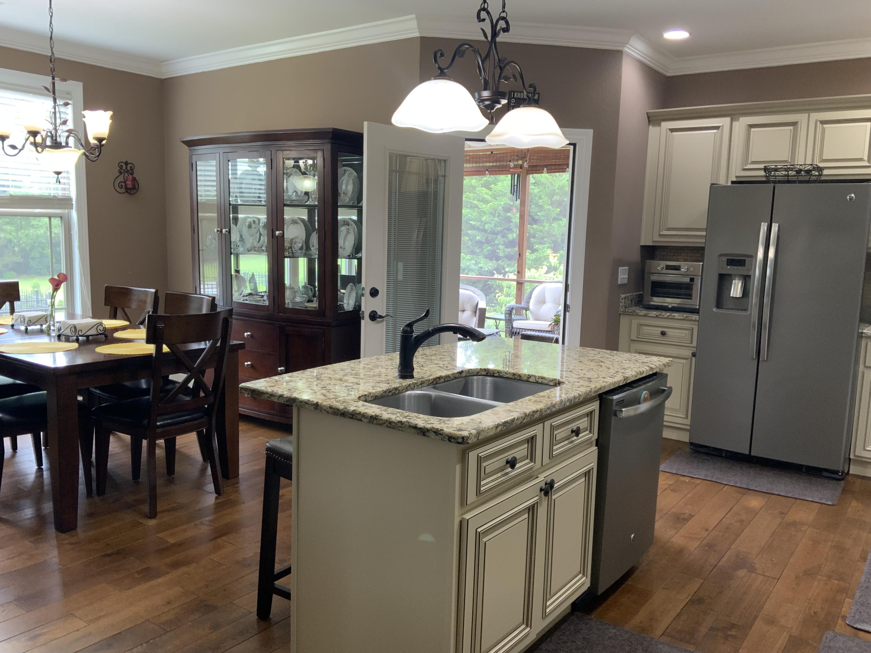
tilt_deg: -8.2
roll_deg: -2.1
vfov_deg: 48.2
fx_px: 730
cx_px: 436
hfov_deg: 61.7
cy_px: 326
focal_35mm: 29
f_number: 1.8
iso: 100
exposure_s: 1/60
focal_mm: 3
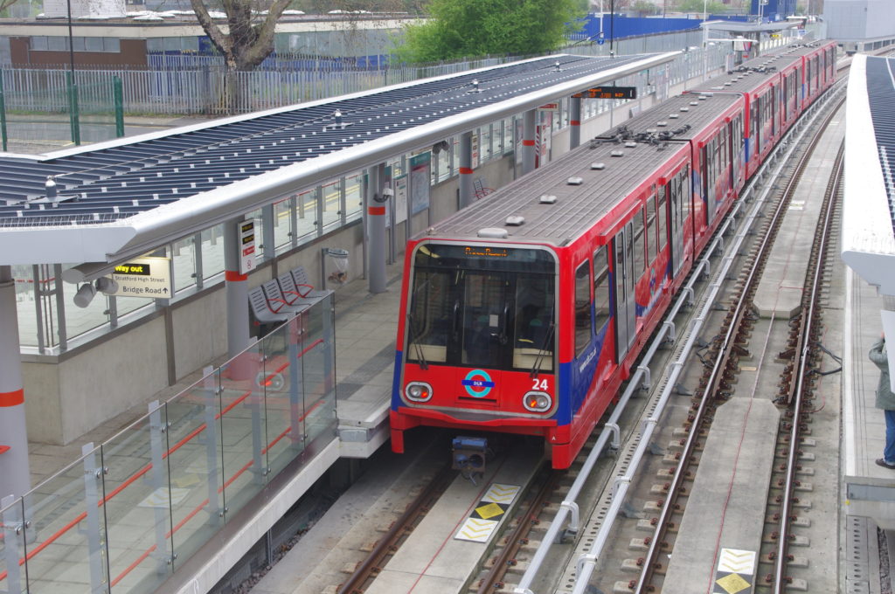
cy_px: 297
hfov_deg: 38.2
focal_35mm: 52
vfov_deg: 25.9
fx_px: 1291
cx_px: 448
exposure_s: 1/60
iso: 400
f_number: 8
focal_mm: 35
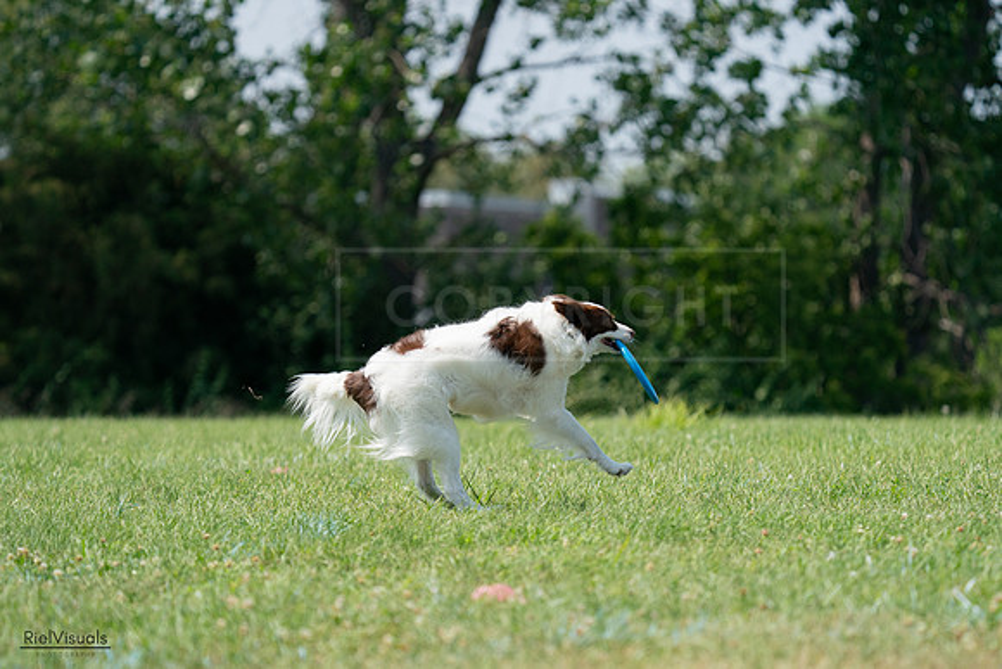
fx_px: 8296
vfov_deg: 4.6
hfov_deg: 6.9
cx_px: 501
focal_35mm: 298
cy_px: 334
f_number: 5.6
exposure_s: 1/4000
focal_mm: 298
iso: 800
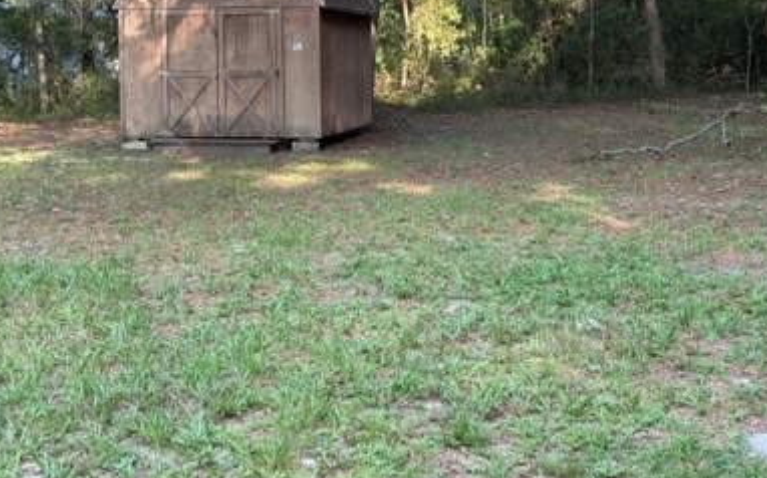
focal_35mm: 64
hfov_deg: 32.0
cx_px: 375
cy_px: 123
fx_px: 1337
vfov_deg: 20.1
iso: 64
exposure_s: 1/306
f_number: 1.78
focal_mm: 6.76
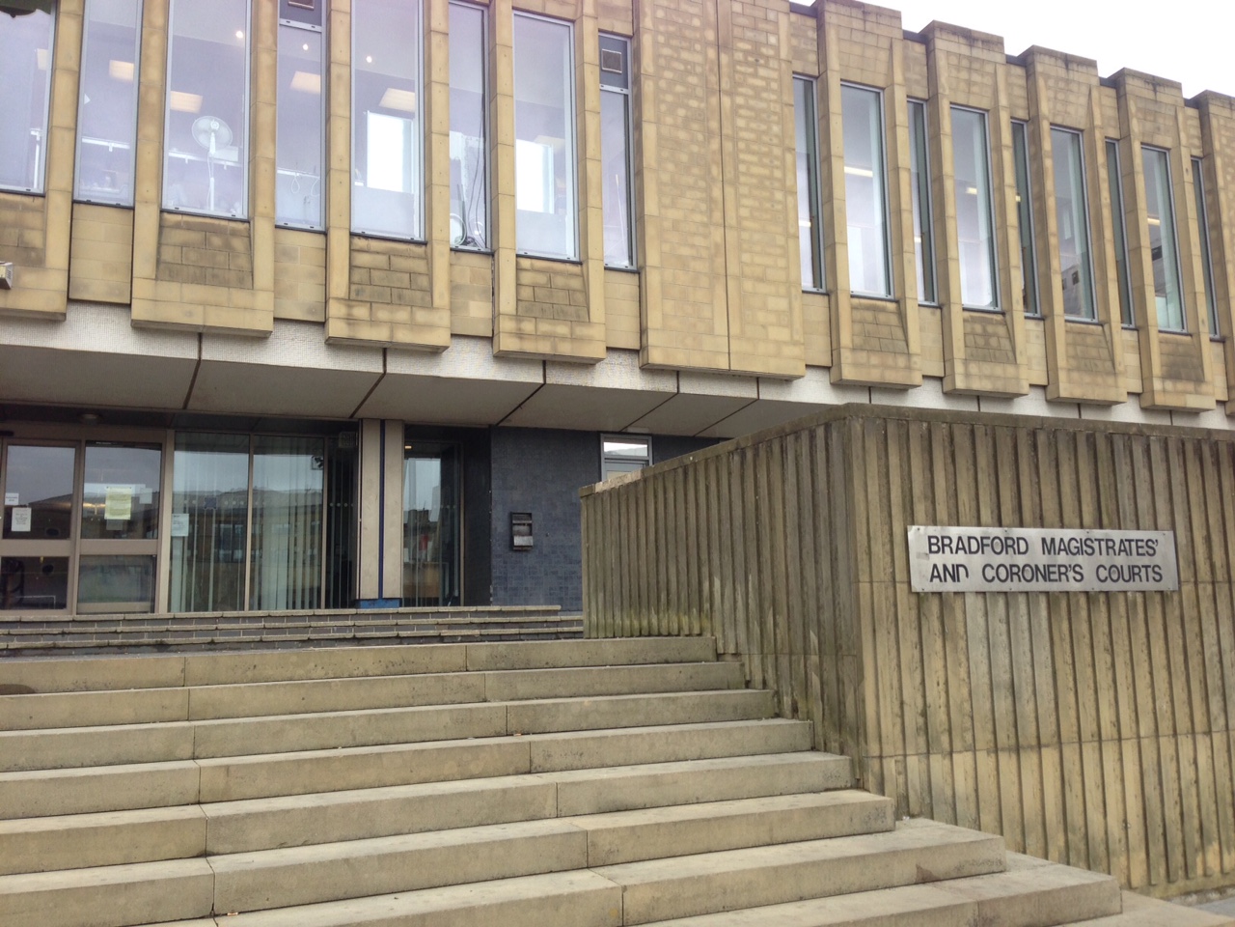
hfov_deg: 55.4
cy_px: 464
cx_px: 618
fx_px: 1177
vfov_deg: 42.9
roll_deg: -0.3
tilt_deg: +8.8
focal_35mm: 33
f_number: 2.4
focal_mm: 4.12
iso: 50
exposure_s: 1/330
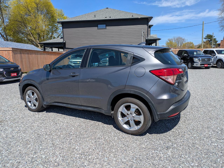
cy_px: 84
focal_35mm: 25
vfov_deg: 54.9
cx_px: 112
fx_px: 162
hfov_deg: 69.4
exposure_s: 1/2092
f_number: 1.89
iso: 39
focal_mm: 5.43
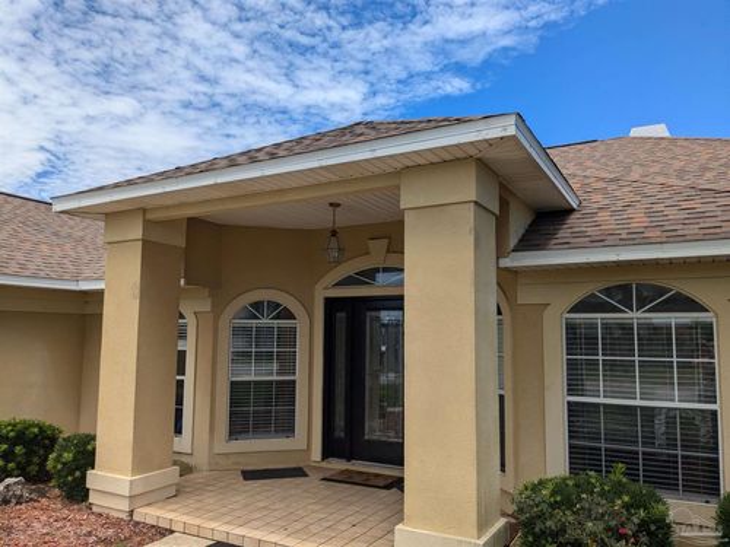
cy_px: 274
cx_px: 365
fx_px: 569
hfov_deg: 65.3
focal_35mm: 27
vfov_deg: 51.4
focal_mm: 4.38
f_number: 1.73
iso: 48
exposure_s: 1/3344
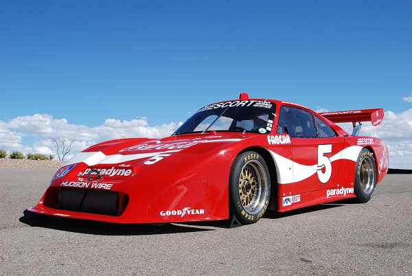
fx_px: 447
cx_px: 206
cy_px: 138
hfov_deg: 49.5
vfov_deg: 34.3
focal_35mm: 39
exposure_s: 1/250
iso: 100
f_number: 8
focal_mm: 26
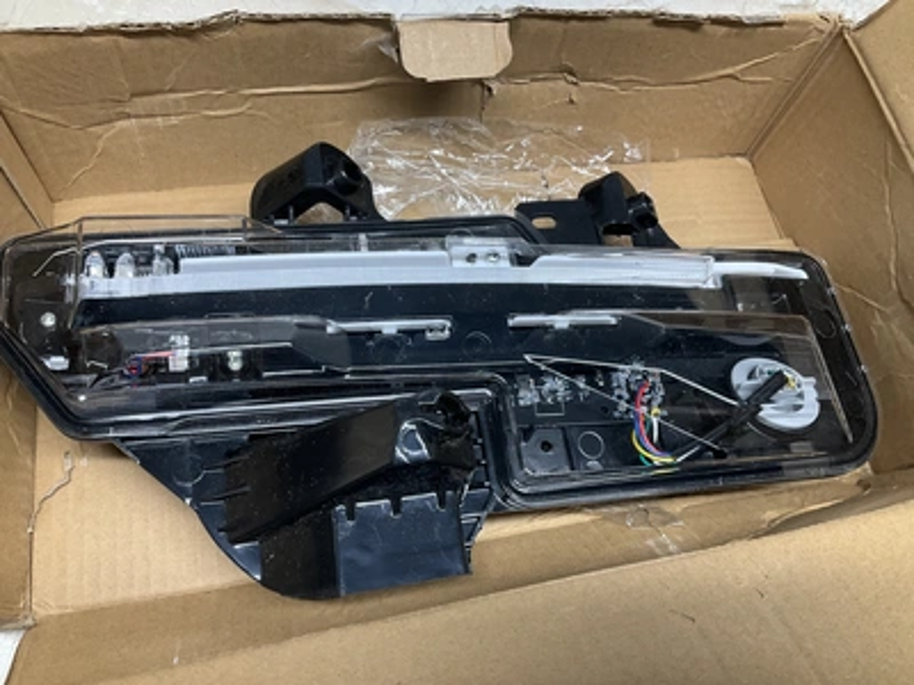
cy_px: 342
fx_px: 766
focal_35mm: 29
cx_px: 457
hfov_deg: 61.7
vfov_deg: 48.2
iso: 64
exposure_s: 1/120
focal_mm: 3
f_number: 1.8
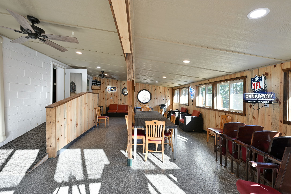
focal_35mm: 16
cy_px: 97
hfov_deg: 96.7
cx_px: 146
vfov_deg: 73.7
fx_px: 129
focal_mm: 16
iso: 200
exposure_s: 1/15
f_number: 5.6
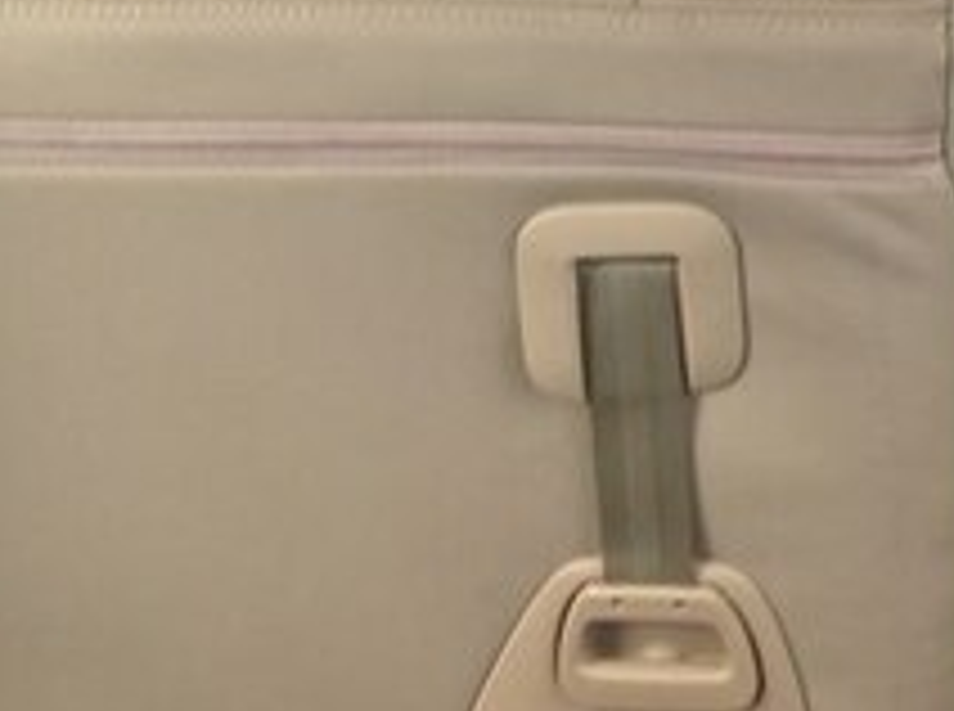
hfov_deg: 17.5
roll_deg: -0.8
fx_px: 2997
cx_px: 1048
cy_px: -187
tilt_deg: -9.1
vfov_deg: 13.1
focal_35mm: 109
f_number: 2.4
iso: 50
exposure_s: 1/30
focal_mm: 4.28
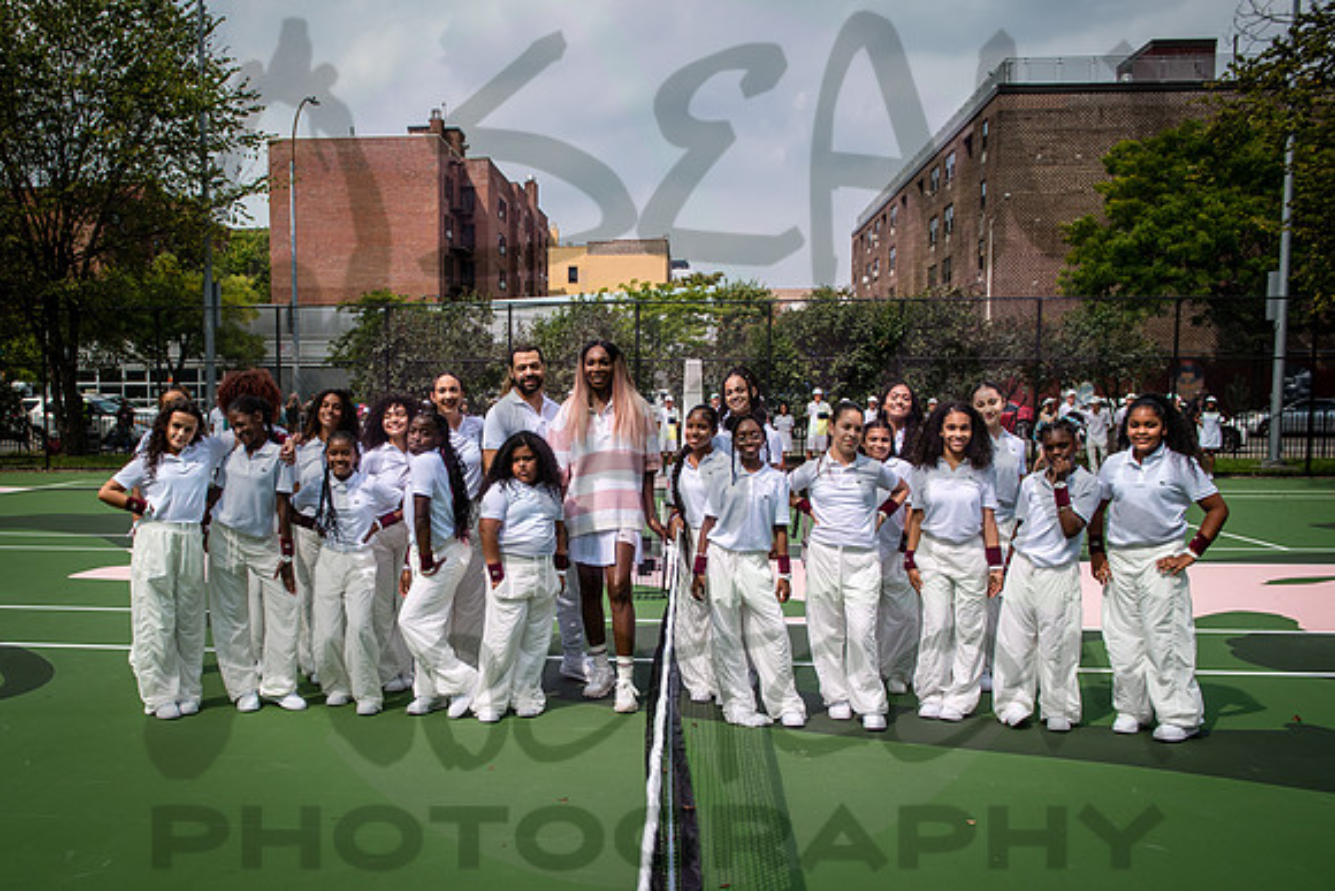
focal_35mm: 33
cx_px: 546
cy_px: 514
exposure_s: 1/1600
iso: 100
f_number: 4
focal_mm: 27
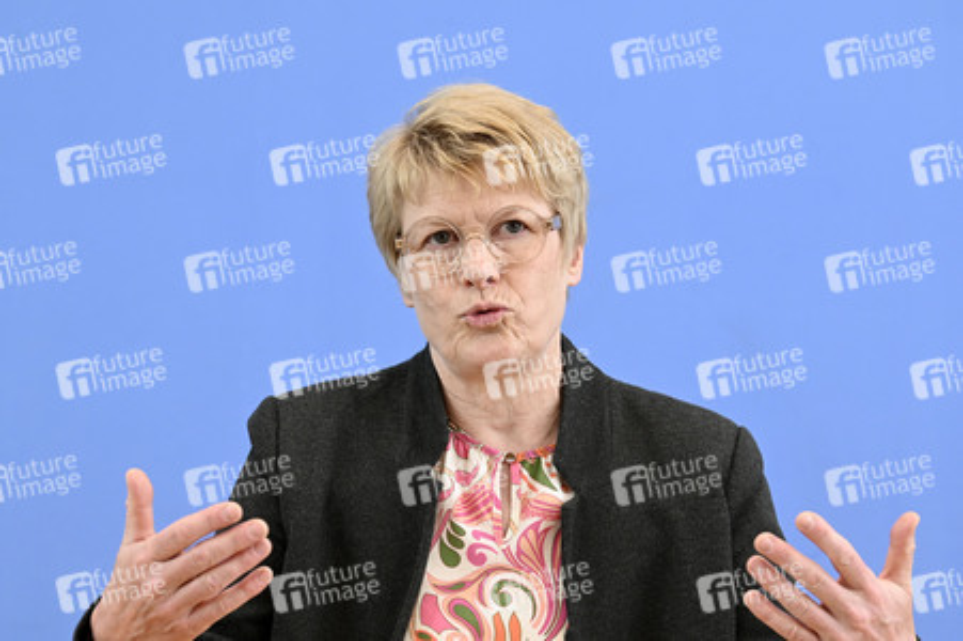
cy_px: 320
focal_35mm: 92
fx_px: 2459
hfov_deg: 22.2
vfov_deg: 14.8
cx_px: 482
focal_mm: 92
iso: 2500
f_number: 6.3
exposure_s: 1/500
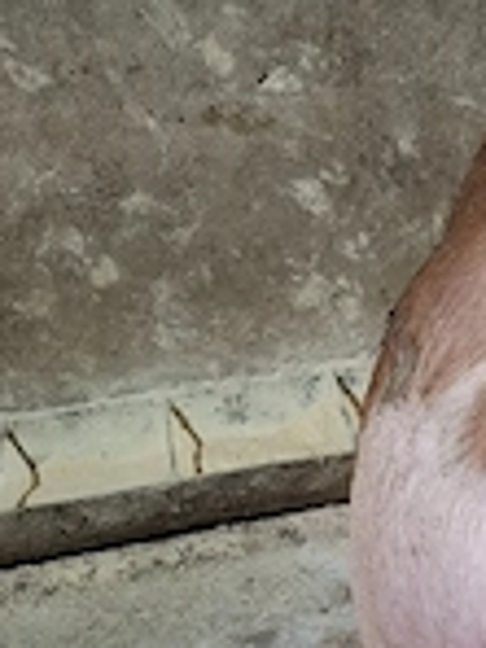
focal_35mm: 62
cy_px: 416
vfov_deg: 31.0
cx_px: 617
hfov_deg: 21.6
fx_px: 1161
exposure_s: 1/25
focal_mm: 5.54
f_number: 1.8
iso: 500
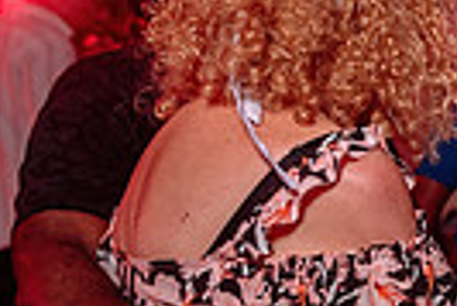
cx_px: 906
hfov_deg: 13.3
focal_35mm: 133
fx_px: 1690
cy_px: 235
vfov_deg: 10.3
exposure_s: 1/80
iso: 800
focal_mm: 26
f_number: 2.8
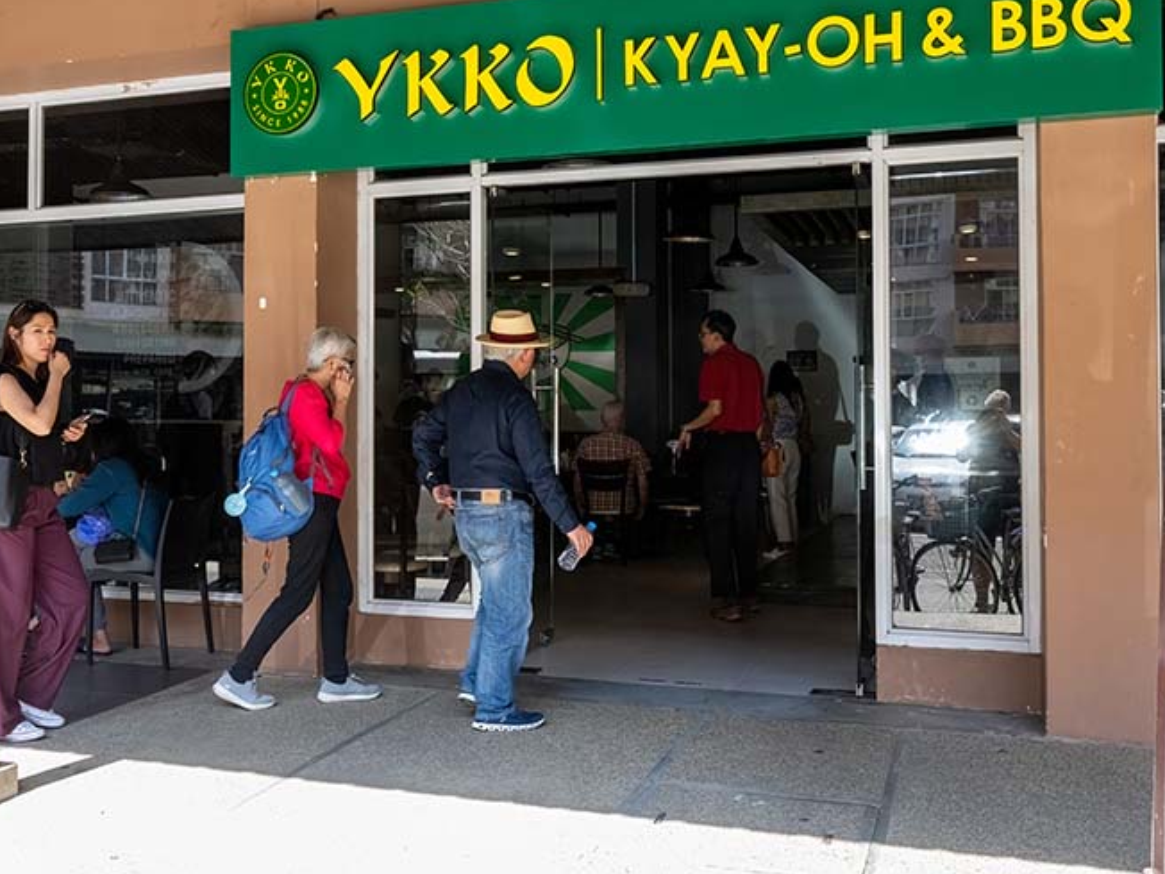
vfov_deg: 41.7
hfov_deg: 52.2
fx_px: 1144
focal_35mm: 34
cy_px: 391
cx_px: 327
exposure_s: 1/320
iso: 1600
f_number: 8
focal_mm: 24
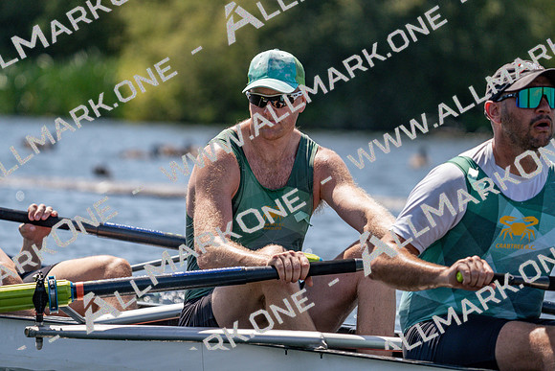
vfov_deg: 4.3
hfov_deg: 6.5
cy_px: 186
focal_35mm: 318
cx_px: 278
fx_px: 4903
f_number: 6.3
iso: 320
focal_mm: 318
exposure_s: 1/2000
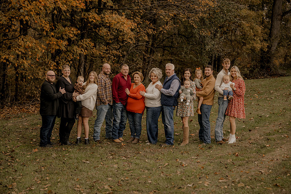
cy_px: 97
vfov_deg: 21.3
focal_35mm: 64
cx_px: 146
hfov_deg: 31.4
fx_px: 517
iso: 250
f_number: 2.8
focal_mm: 64
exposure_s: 1/125
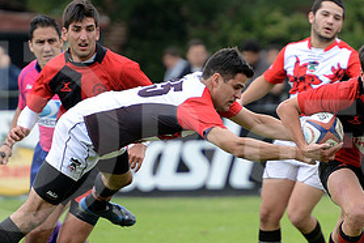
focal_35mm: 563
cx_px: 247
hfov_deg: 3.7
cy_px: 139
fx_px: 5698
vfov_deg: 2.4
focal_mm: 270
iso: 400
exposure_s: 1/640
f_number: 4
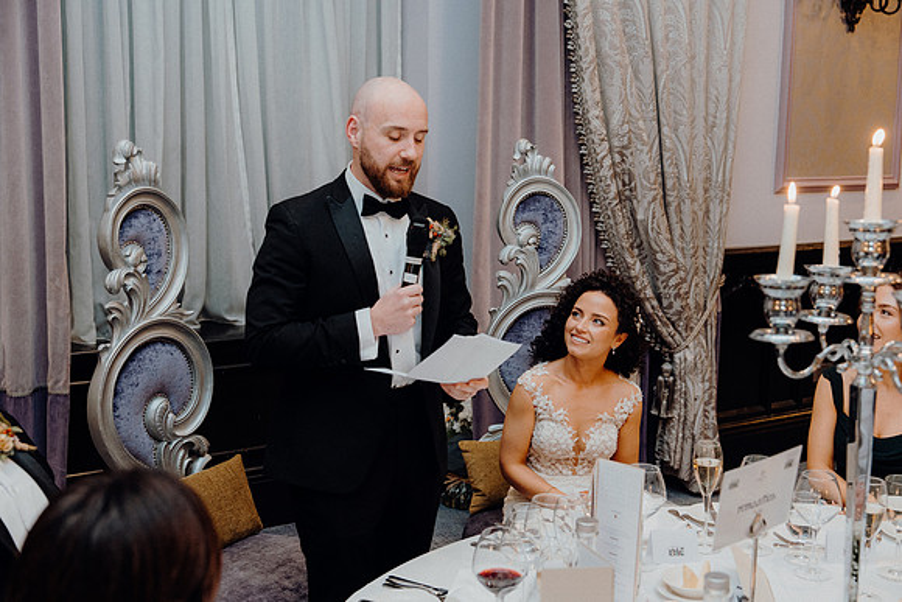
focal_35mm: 43
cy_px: 301
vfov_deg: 31.2
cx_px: 451
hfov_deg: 45.4
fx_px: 1078
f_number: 3.5
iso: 2500
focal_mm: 43
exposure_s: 1/160
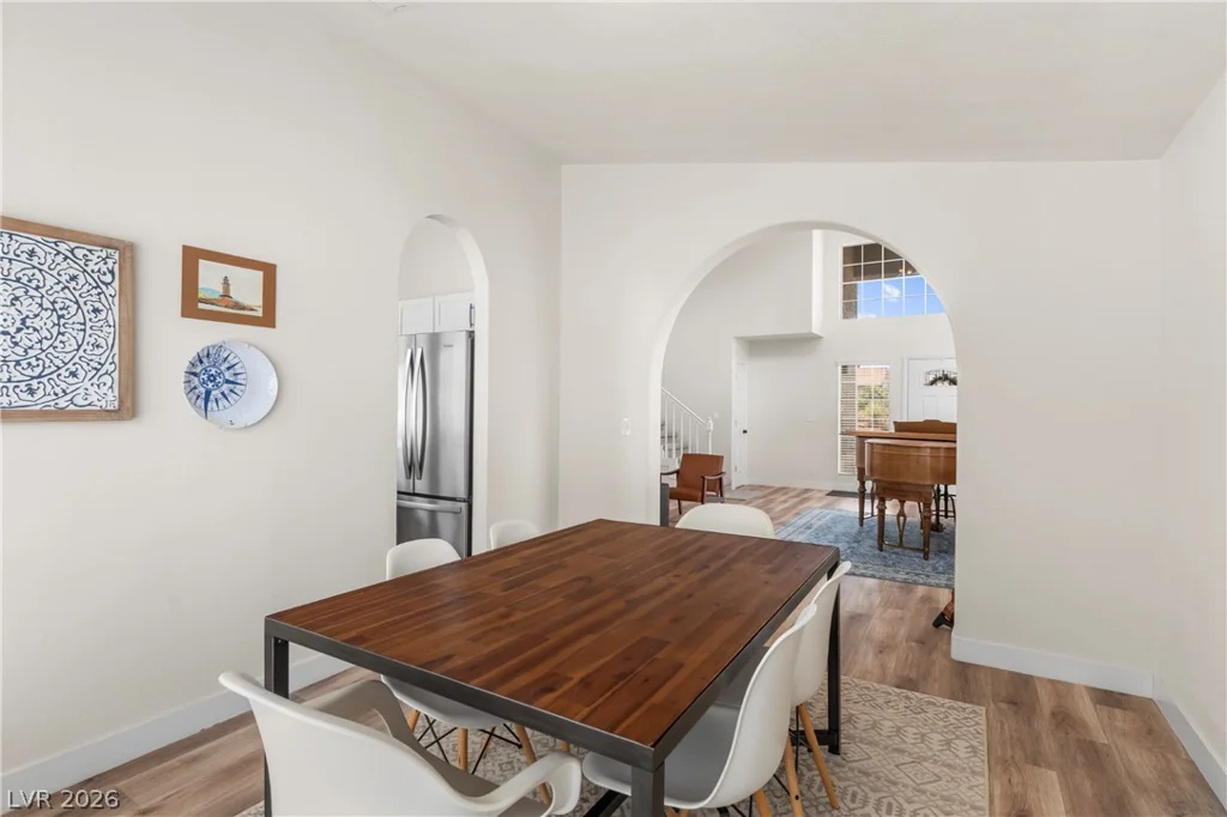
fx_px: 579
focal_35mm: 17
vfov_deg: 70.4
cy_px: 408
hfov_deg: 93.3
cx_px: 614
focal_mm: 17
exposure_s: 1/125
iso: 400
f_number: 8
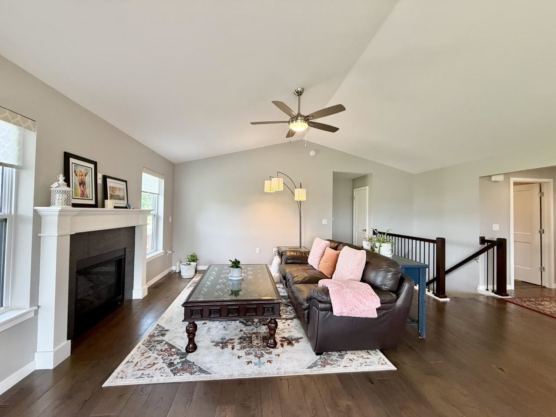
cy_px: 208
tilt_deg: +2.0
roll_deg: -0.8
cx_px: 278
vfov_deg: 85.7
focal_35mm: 14
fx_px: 225
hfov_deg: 102.1
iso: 200
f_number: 2.2
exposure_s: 1/120
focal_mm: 2.22
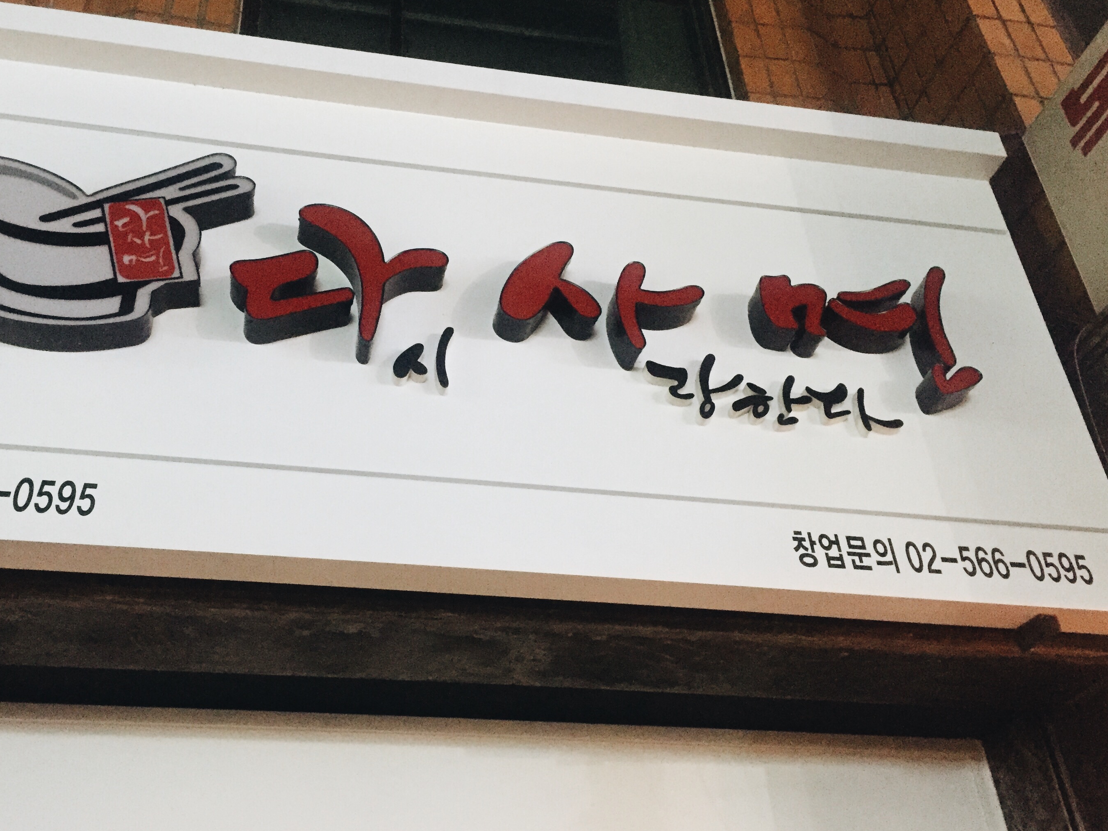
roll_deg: +2.2
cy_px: 418
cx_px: 466
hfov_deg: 52.4
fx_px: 1120
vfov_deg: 40.7
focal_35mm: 35
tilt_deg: +34.9
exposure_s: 1/17
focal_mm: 4.15
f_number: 2.2
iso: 400
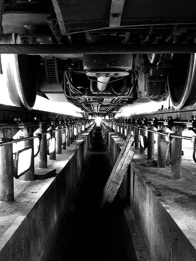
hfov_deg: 28.6
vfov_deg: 37.3
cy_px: 163
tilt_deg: -6.1
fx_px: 385
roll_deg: +0.2
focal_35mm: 51
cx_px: 101
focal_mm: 4
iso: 80
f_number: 1.8
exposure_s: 1/6
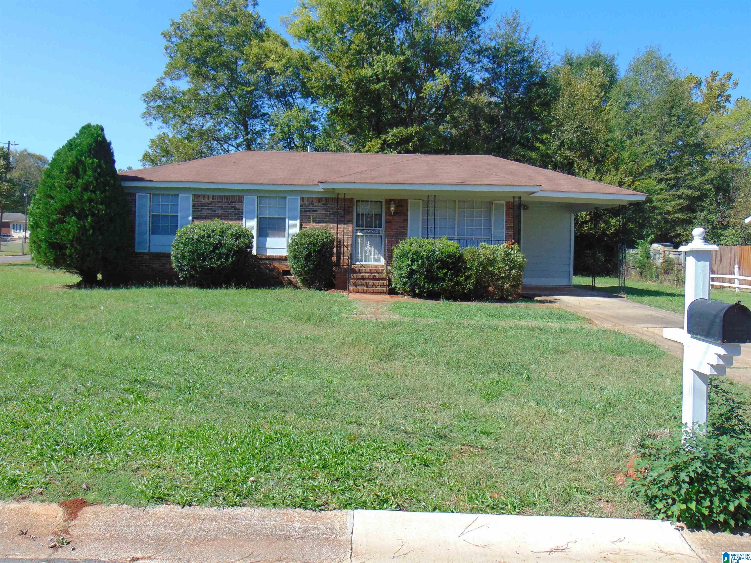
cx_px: 376
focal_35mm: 30
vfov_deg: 46.8
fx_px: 651
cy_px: 282
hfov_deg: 60.0
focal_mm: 5.4
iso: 80
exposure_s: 1/200
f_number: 8
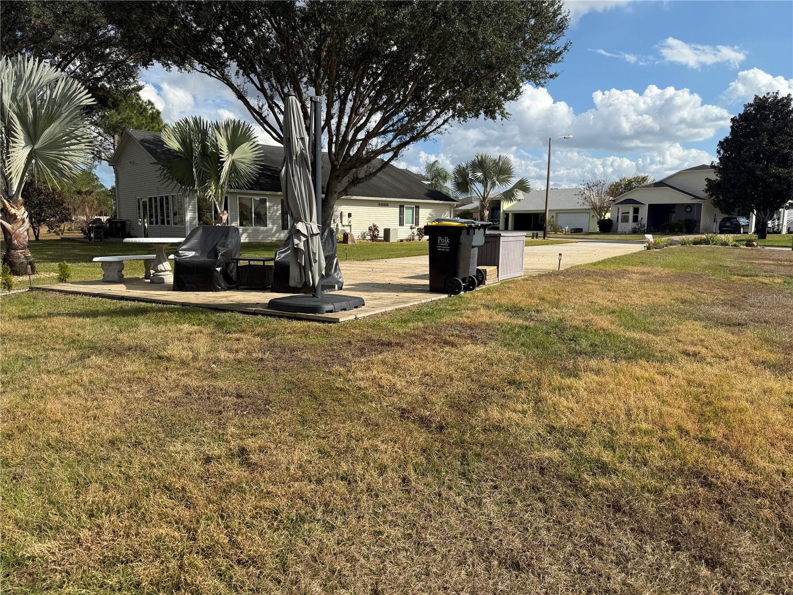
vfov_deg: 56.8
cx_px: 396
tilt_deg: -7.5
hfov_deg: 71.6
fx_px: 550
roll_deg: -1.0
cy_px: 298
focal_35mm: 24
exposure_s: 1/4975
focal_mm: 6.76
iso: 80
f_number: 1.78
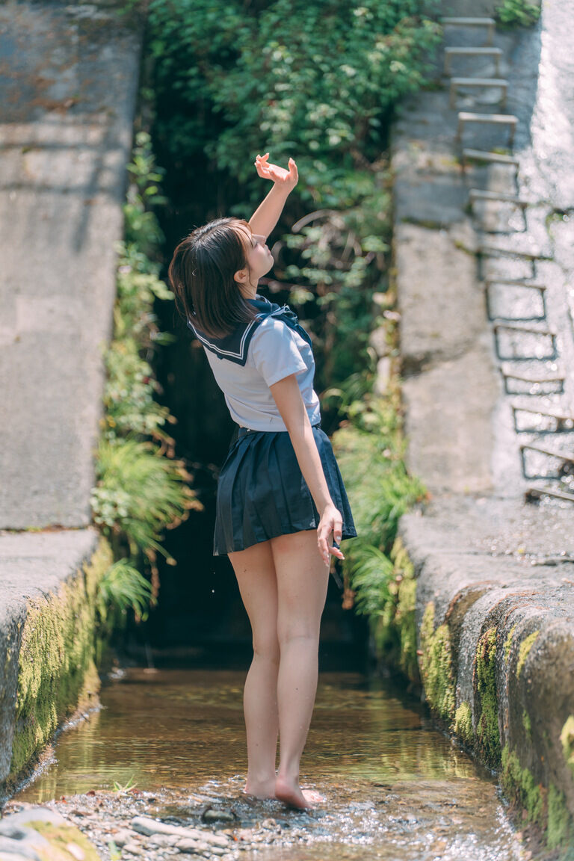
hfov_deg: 10.4
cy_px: 430
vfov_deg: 15.5
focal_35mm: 132
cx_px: 287
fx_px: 3157
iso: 250
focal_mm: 132
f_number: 2.8
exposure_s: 1/1600
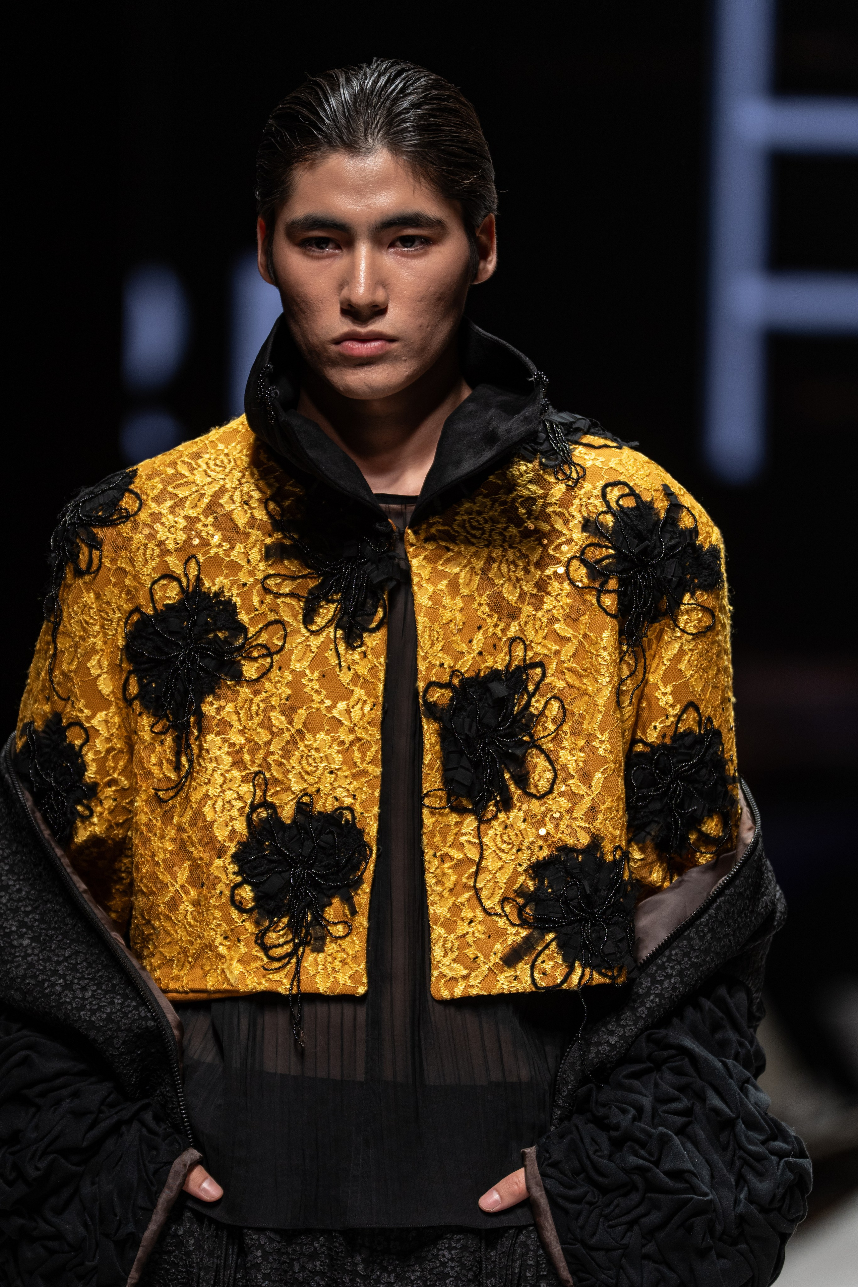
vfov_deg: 6.9
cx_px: 429
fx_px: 10724
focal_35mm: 300
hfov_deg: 4.6
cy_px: 644
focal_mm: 200
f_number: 2.8
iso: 200
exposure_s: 1/400
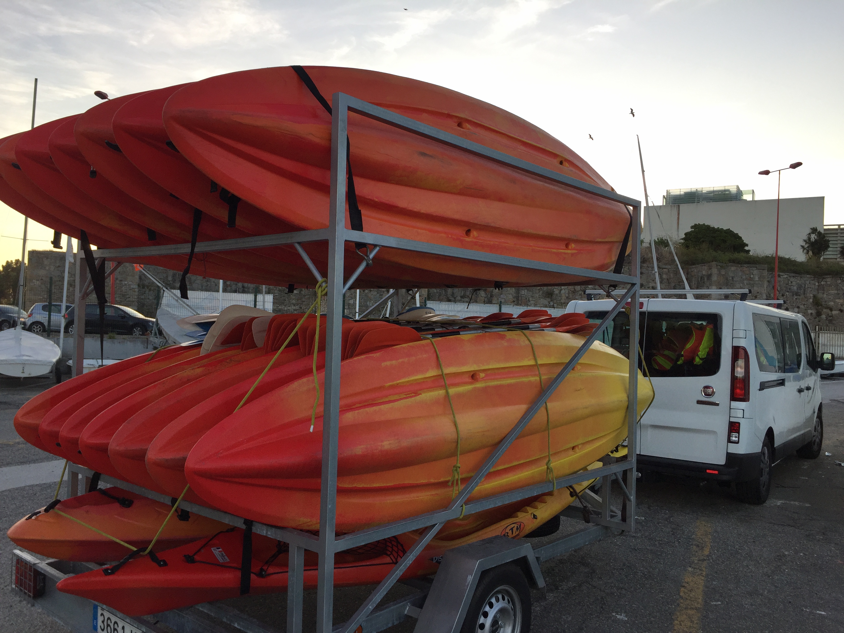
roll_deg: -2.6
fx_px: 707
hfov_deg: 61.7
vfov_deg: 48.2
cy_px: 316
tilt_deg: +1.3
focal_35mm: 29
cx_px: 422
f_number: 2.2
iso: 32
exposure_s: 1/332
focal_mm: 4.15
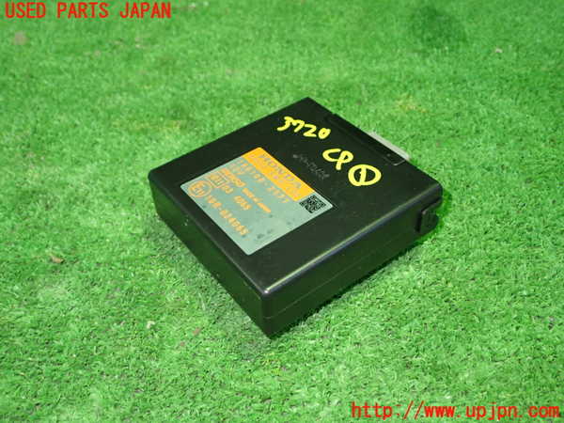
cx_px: 282
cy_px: 212
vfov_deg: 39.7
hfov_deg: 51.4
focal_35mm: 36
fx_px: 587
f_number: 2.5
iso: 800
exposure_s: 1/40
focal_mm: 6.37
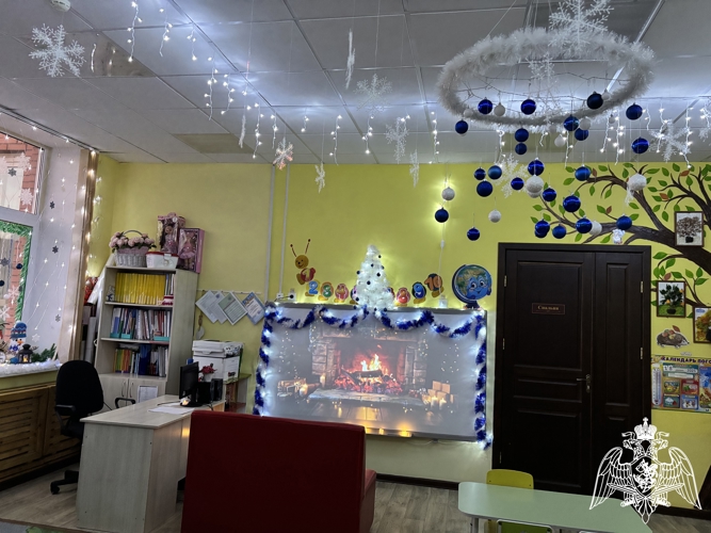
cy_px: 266
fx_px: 534
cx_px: 356
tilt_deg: +4.1
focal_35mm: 26
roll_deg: -3.0
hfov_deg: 67.3
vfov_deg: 53.0
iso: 500
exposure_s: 1/33
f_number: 1.6
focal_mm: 5.96
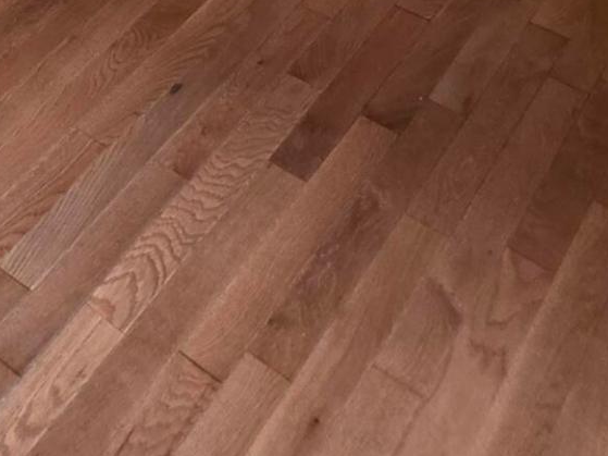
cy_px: -716
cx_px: -222
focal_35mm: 67
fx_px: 1177
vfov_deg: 13.6
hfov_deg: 24.5
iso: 125
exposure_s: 1/100
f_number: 1.9
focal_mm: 2.2
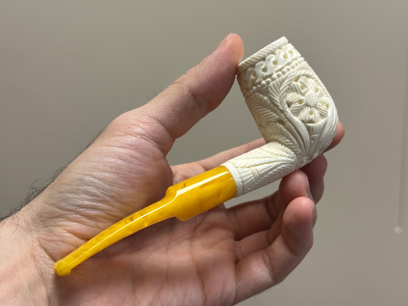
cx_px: 204
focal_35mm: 48
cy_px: 153
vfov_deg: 30.3
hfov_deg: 39.7
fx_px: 566
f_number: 1.78
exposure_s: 1/100
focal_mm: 6.86
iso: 64
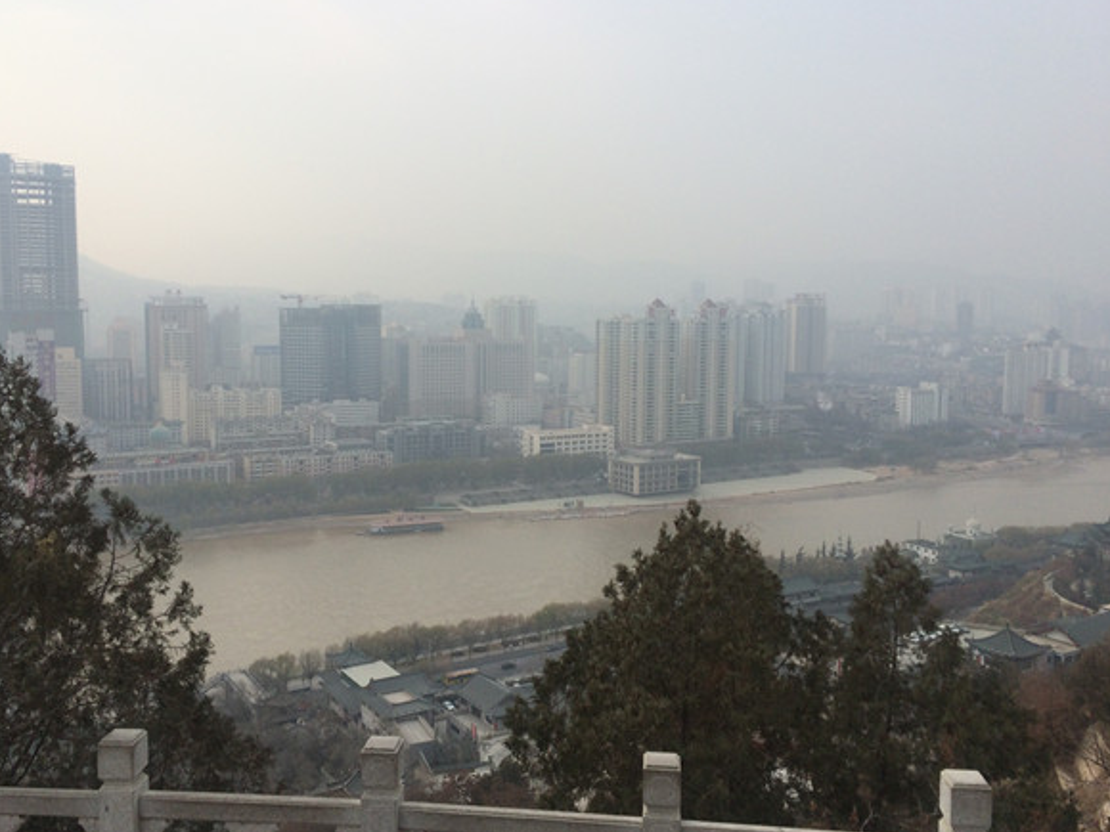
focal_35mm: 32
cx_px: 517
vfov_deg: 44.2
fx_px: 1026
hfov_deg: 56.8
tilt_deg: -4.8
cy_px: 402
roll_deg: +2.2
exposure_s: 1/1580
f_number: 2.2
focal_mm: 4.15
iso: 32
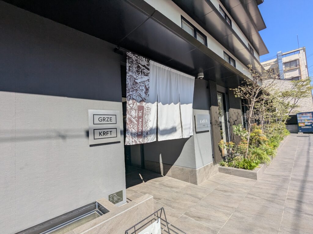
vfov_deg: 78.1
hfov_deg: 94.5
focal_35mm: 16
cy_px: 117
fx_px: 145
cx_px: 156
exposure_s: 1/2381
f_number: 2.2
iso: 48
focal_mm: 2.35
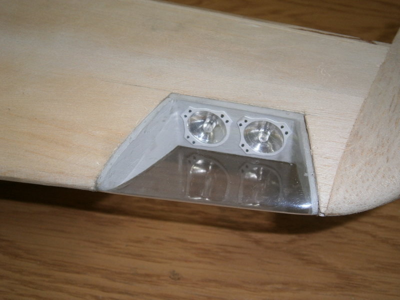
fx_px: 543
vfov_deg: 30.8
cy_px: 150
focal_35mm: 47
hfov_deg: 40.5
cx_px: 200
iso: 125
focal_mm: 8.3
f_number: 3.4
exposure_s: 1/40
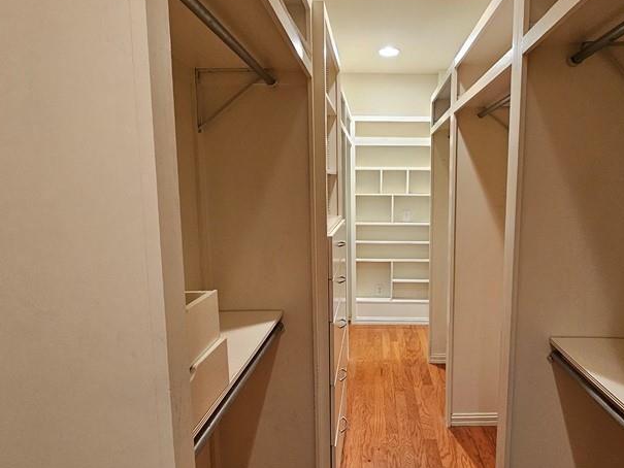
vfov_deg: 61.1
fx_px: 397
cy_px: 232
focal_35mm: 22
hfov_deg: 75.6
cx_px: 371
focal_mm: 2.2
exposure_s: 1/30
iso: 320
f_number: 2.2
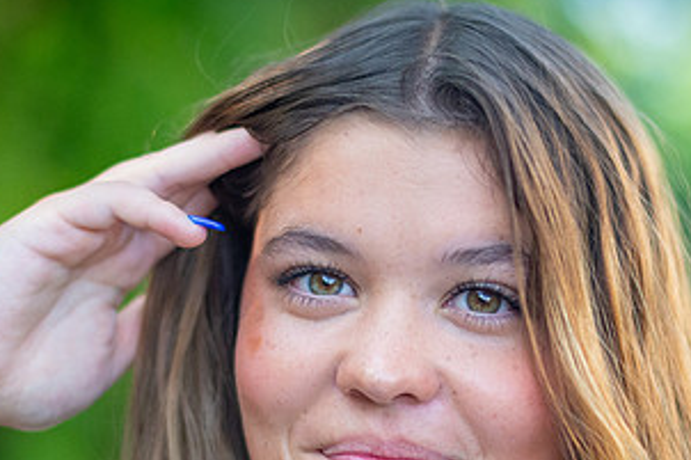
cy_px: 320
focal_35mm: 124
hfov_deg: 16.5
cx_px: 394
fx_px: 2379
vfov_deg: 11.0
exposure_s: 1/1600
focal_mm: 58
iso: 2000
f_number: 1.8
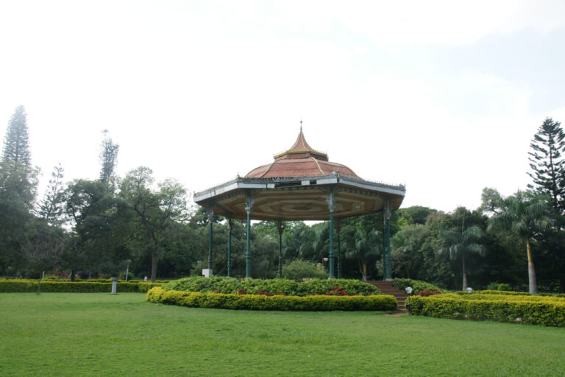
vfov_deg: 43.6
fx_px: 471
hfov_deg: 61.9
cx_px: 282
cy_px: 188
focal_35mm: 30
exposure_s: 1/80
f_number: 9
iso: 200
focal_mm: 20
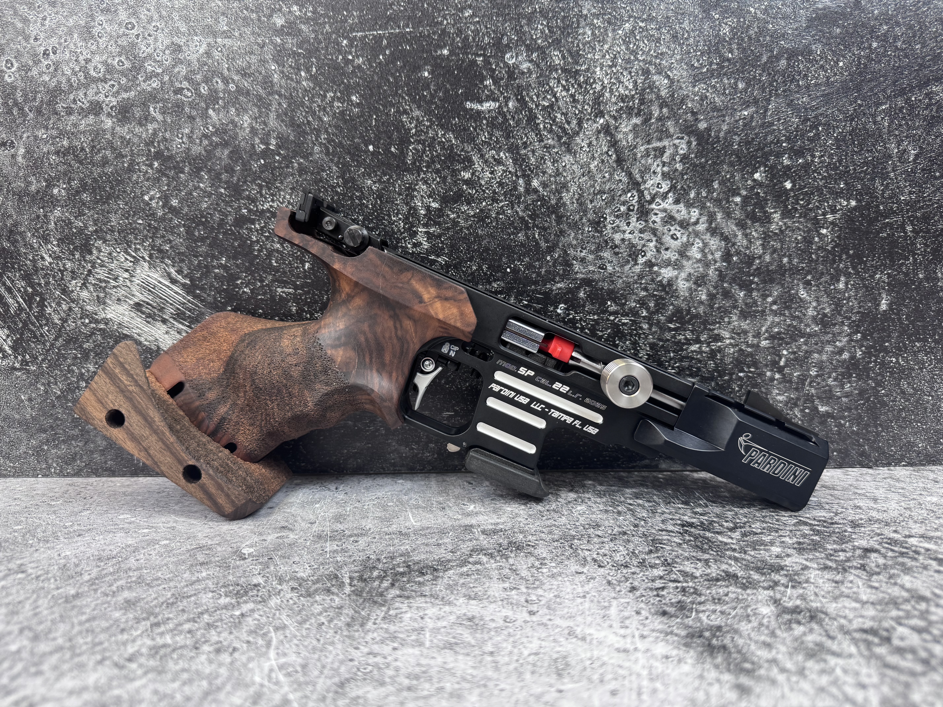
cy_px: 354
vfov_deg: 56.8
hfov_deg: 71.6
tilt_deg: -6.6
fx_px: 654
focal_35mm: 24
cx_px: 472
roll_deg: -0.4
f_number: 1.78
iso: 160
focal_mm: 6.76
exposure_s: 1/120
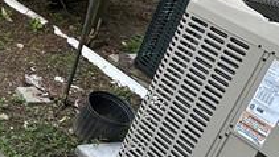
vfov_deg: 16.1
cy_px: 13
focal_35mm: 74
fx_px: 548
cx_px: -208
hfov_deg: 20.9
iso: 64
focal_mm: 2.22
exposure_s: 1/99
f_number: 2.2
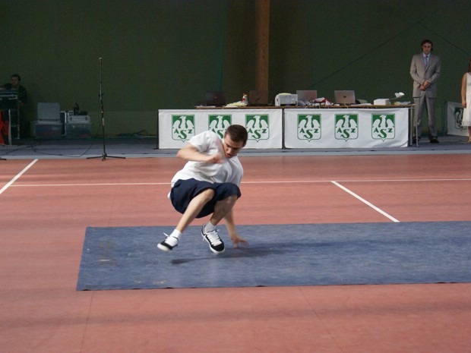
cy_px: 177
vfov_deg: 13.0
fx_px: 1551
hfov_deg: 17.3
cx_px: 242
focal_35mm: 114
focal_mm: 70
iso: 800
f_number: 5.6
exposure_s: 1/160
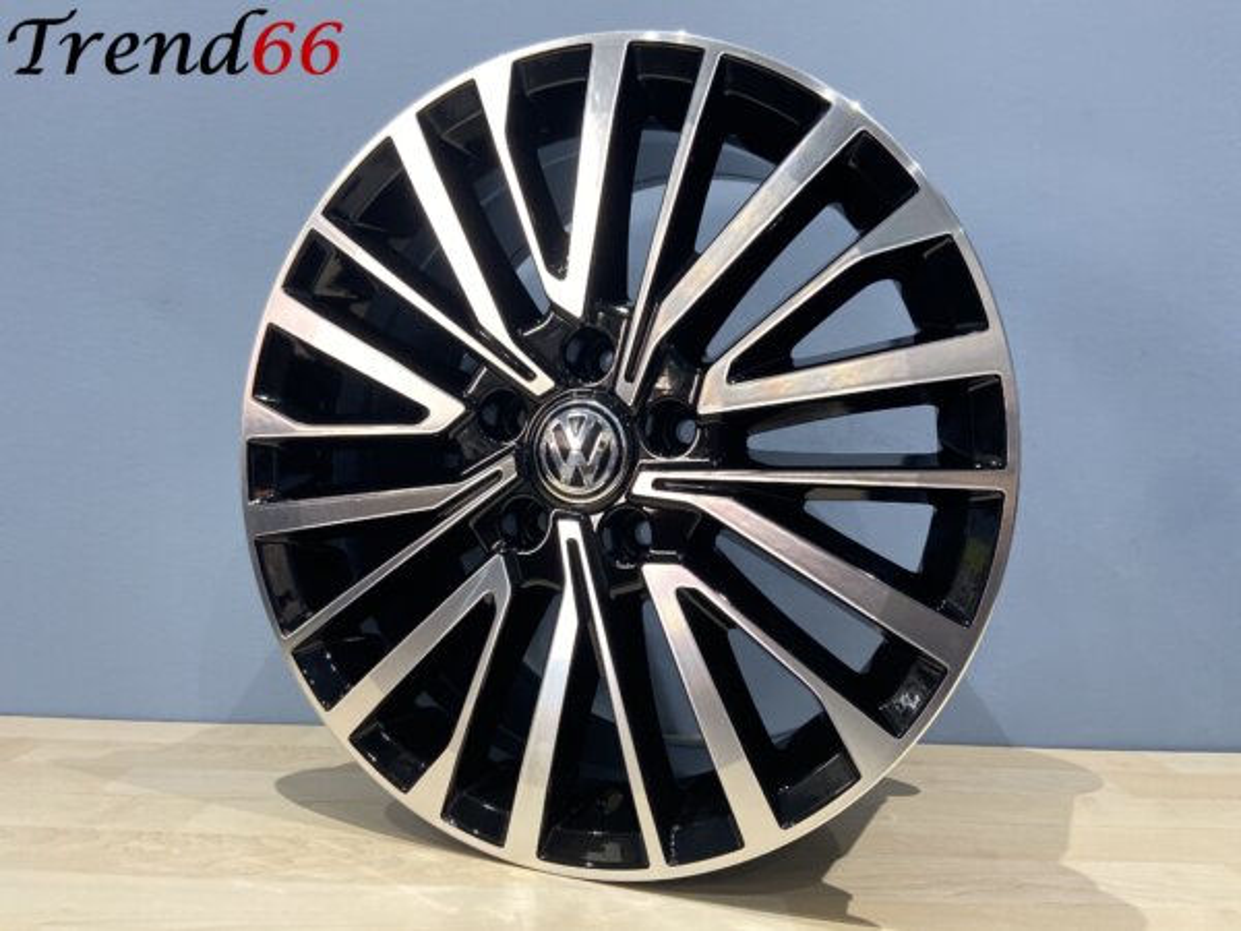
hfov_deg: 67.3
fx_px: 932
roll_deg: -1.9
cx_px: 620
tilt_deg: +1.0
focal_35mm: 26
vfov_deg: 53.1
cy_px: 466
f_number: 1.8
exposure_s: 1/50
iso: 320
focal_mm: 4.25
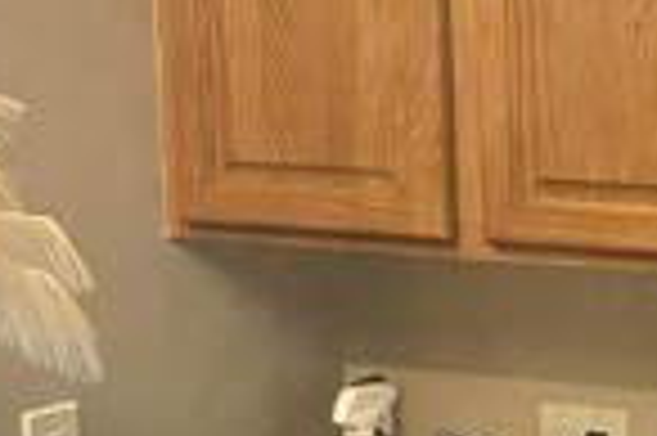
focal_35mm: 190
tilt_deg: -11.5
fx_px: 3464
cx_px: 945
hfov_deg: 10.5
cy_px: 454
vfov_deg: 7.2
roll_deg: -0.1
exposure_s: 1/60
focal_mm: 5.96
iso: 320
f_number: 1.6
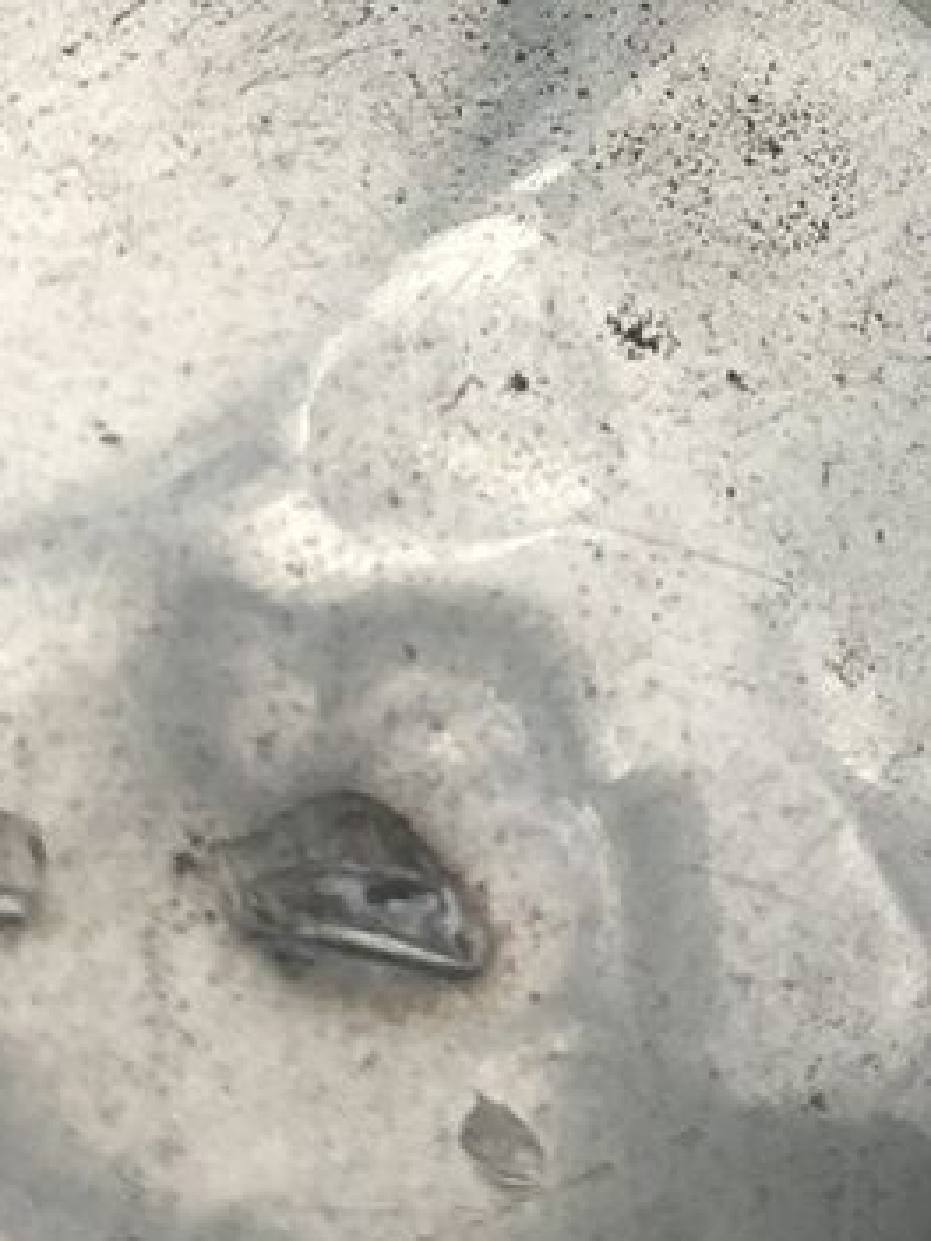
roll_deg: -2.7
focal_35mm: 165
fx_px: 5917
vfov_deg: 12.0
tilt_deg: -36.9
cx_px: 815
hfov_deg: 9.0
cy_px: 384
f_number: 2.2
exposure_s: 1/351
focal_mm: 4.15
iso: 25
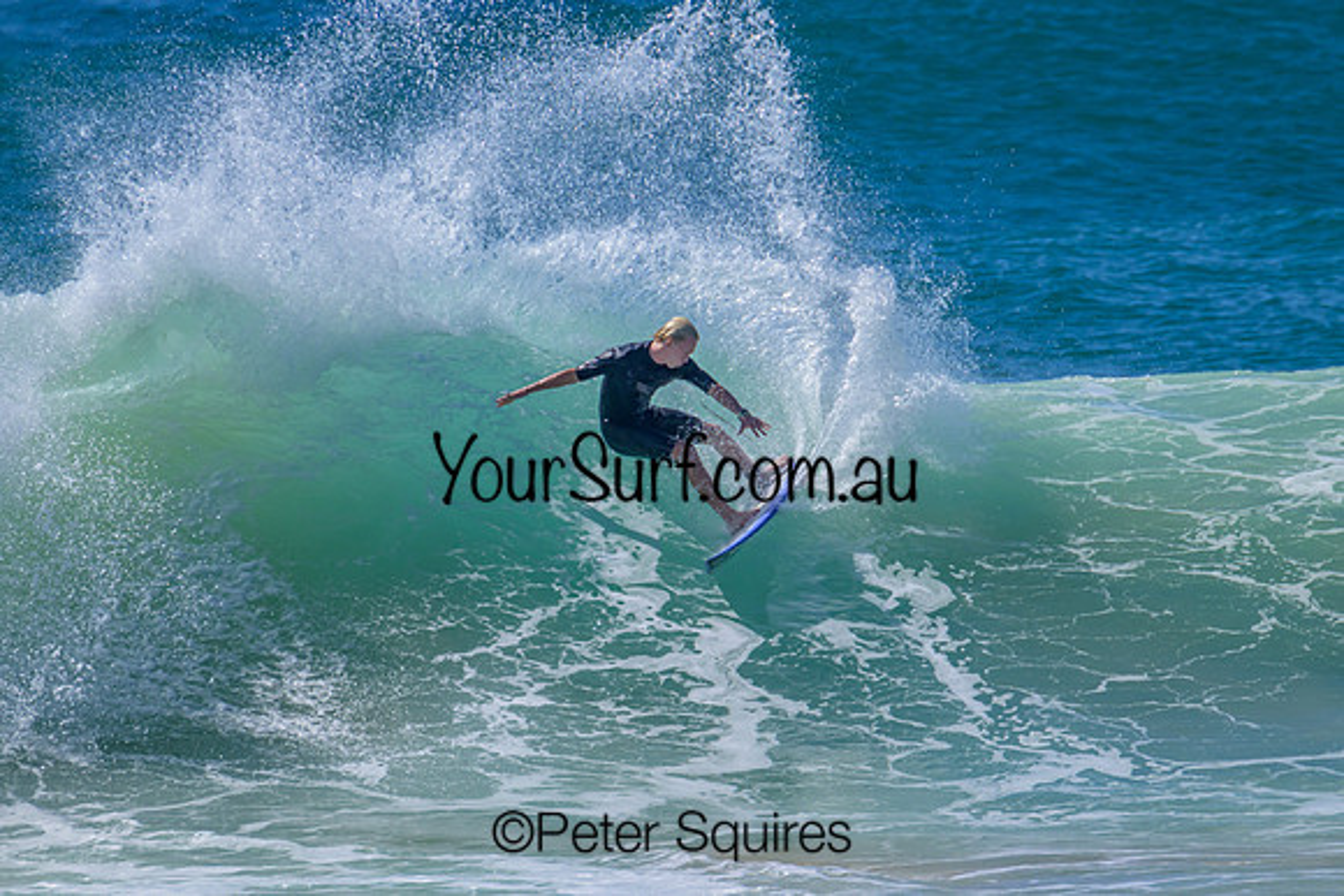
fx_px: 33296
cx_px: 749
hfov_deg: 2.3
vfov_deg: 1.5
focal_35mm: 892
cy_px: 499
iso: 720
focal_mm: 800
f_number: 11
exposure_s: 1/2000
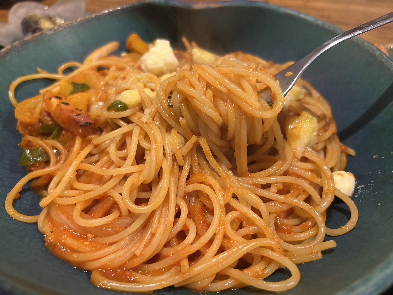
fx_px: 295
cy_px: 148
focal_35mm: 26
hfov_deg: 67.3
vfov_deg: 53.1
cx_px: 196
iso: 400
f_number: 1.5
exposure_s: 1/60
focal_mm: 5.7
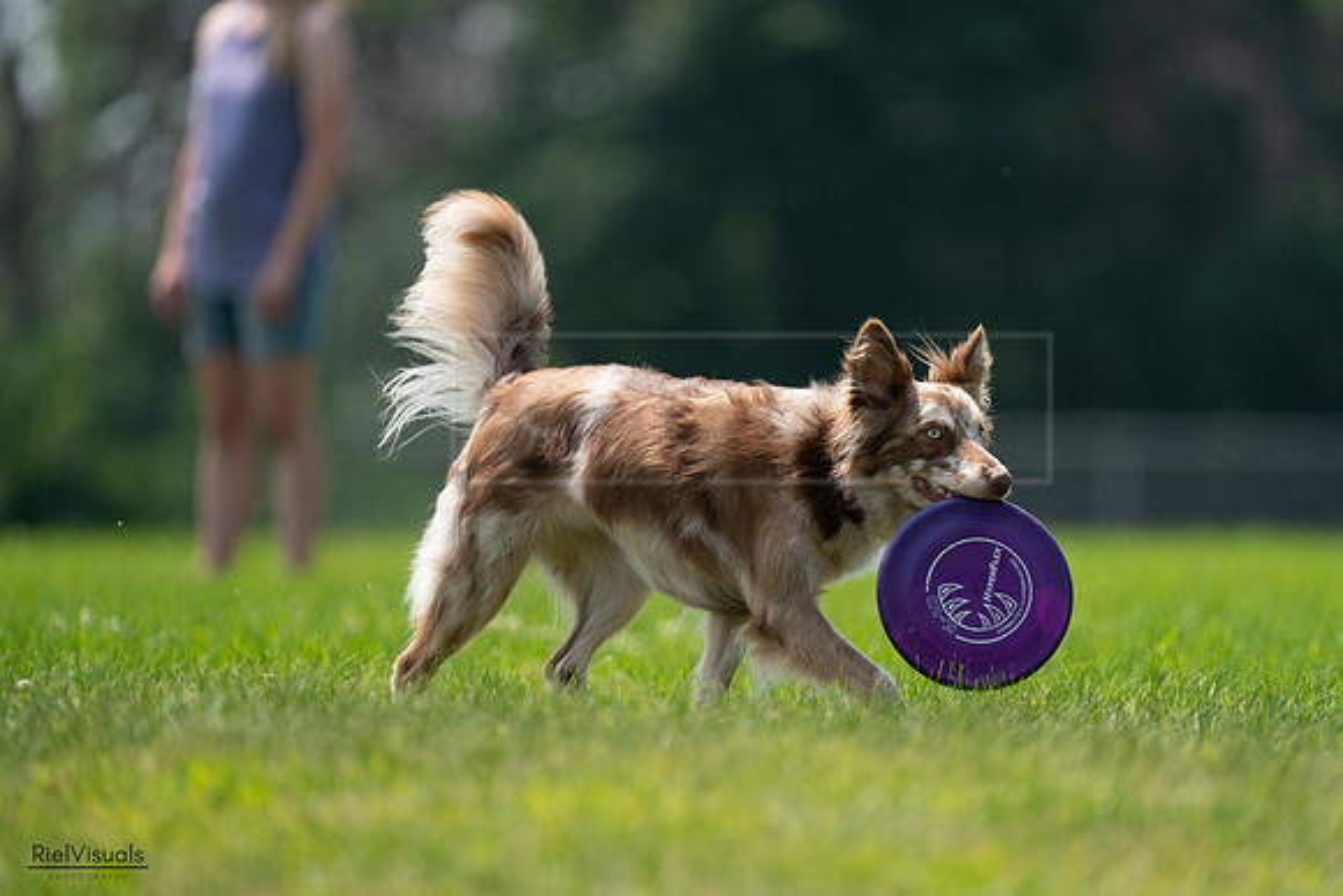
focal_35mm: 600
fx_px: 22388
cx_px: 672
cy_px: 448
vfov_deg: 2.3
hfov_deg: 3.4
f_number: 6.3
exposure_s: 1/4000
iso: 1600
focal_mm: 600
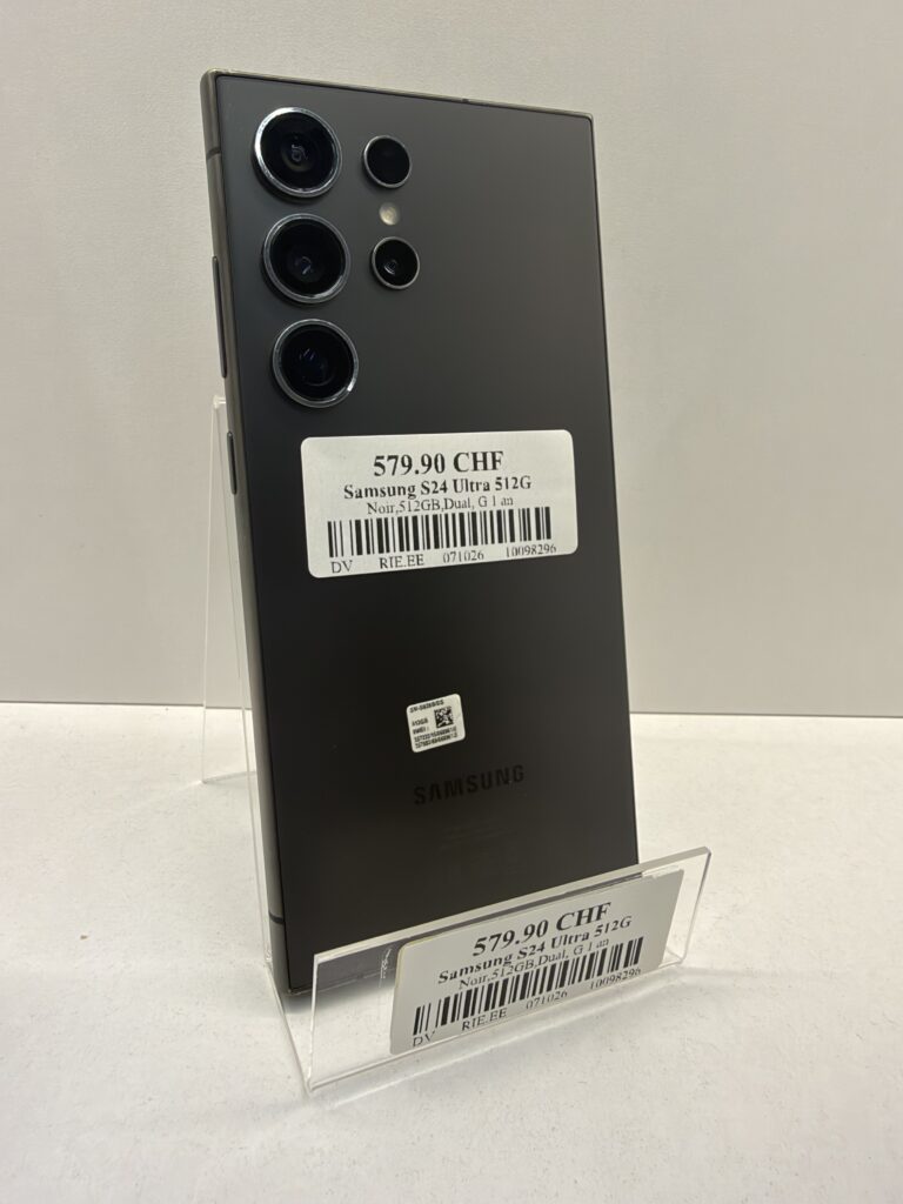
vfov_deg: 69.4
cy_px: 602
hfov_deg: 54.9
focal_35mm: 25
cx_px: 452
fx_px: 870
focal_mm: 2.22
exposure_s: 1/100
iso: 125
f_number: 2.2
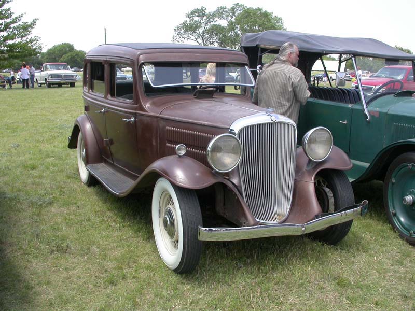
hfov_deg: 49.0
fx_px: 456
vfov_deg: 37.7
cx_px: 208
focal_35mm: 38
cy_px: 156
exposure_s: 1/191
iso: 100
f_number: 6
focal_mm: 7.85
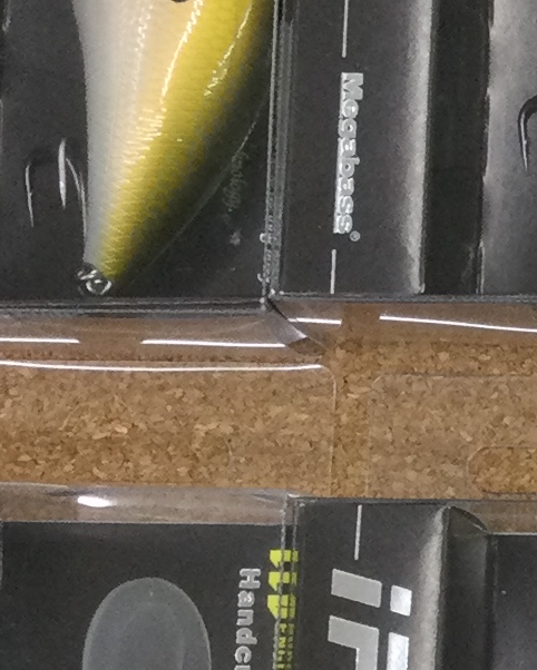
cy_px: 421
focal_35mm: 164
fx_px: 3256
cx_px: 1270
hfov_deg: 8.6
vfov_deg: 11.8
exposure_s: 1/30
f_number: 2.4
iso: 50
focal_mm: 3.3
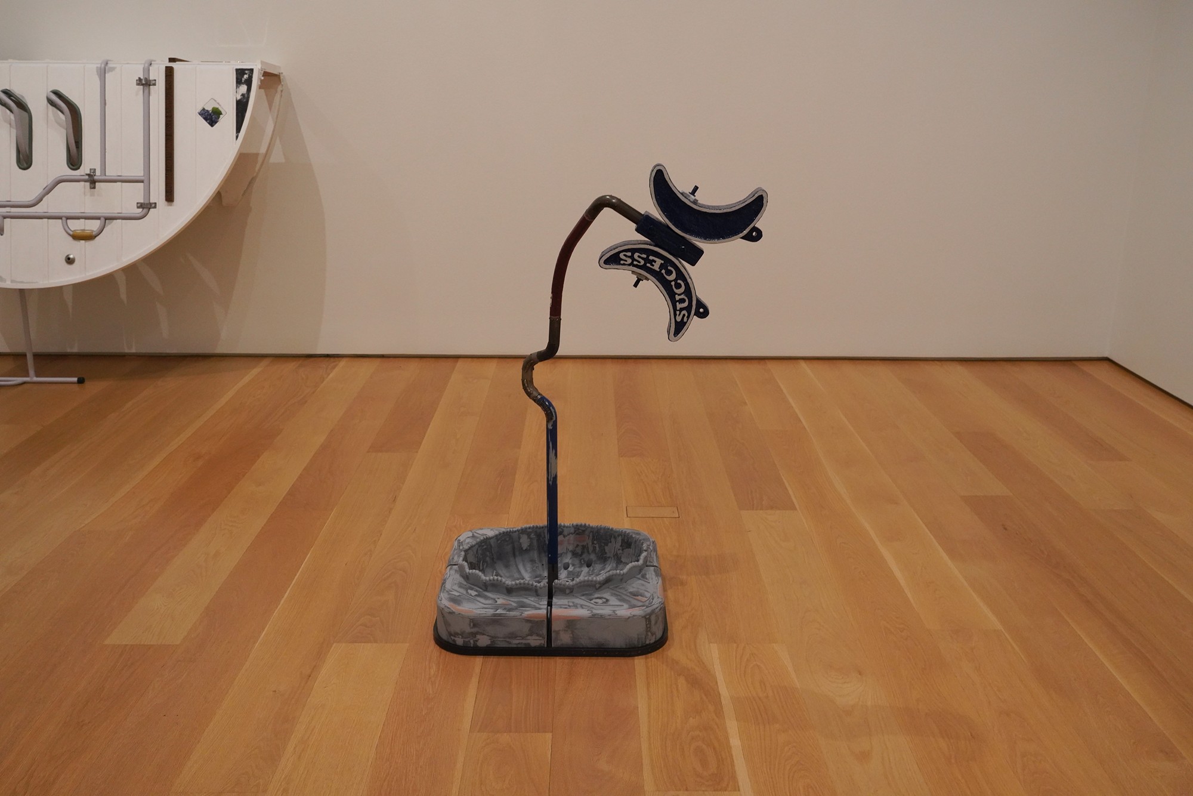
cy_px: 398
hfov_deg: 55.8
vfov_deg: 38.9
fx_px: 1127
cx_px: 596
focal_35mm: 34
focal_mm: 34
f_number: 7.1
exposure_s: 1/80
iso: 3200
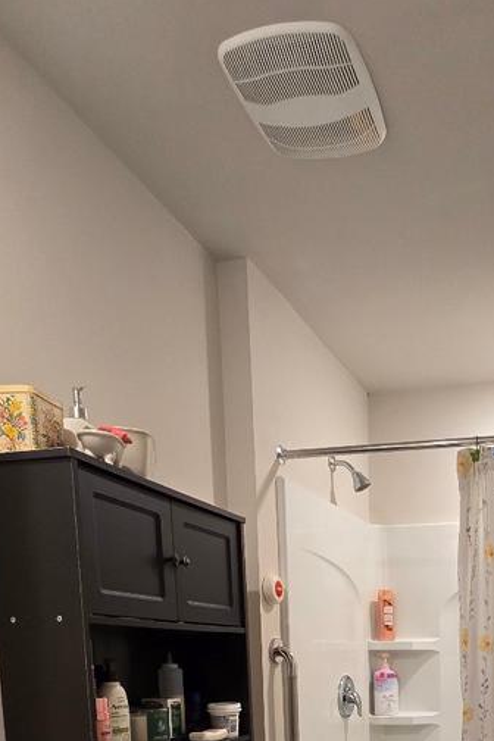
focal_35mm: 29
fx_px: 597
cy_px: 740
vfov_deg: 51.2
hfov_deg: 41.5
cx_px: 441
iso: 200
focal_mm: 2.2
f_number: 2.2
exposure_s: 1/60
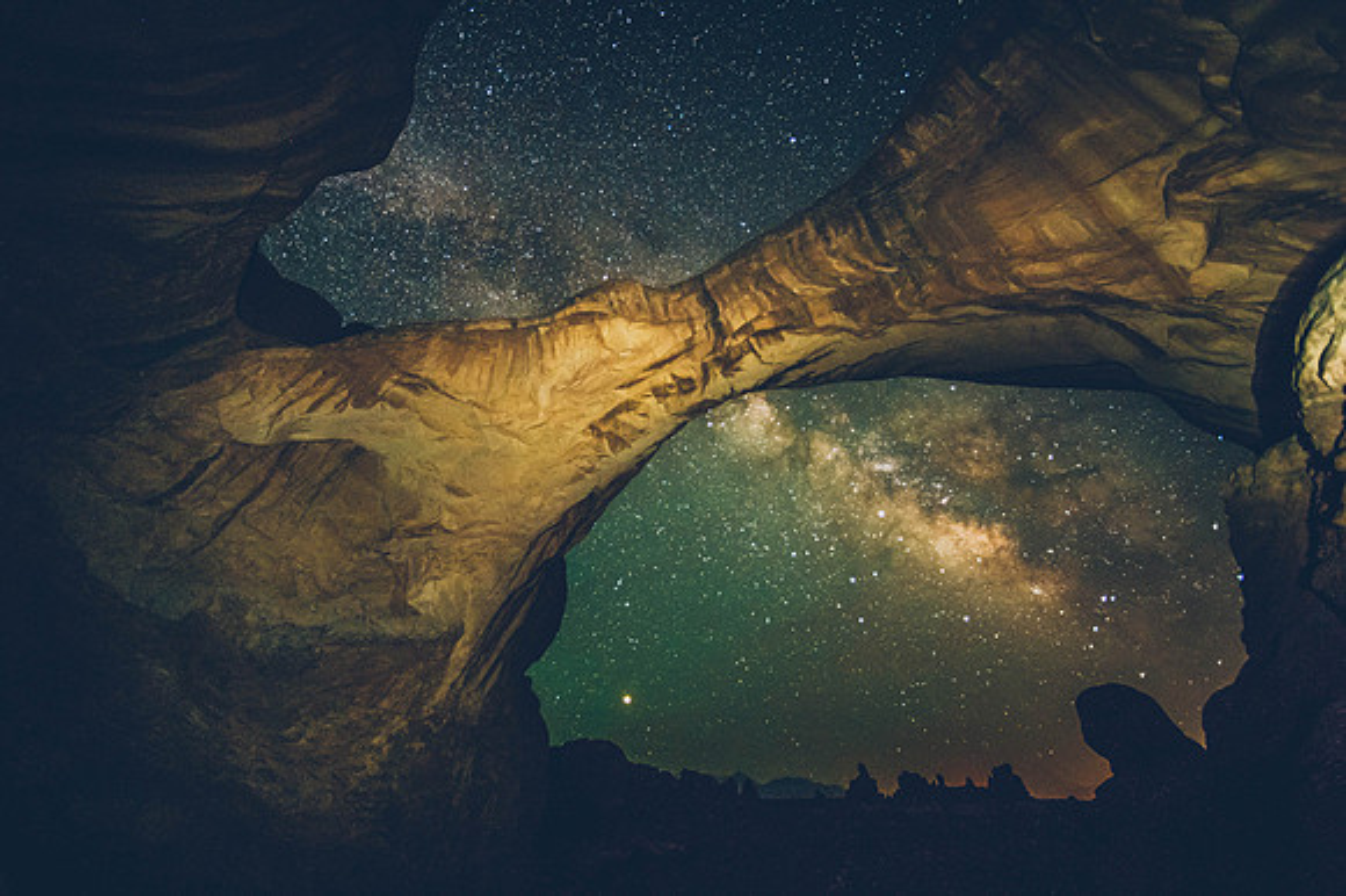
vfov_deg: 81.1
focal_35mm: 14
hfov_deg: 104.3
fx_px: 523
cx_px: 673
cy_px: 448
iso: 6400
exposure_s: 25
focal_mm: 14
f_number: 2.8
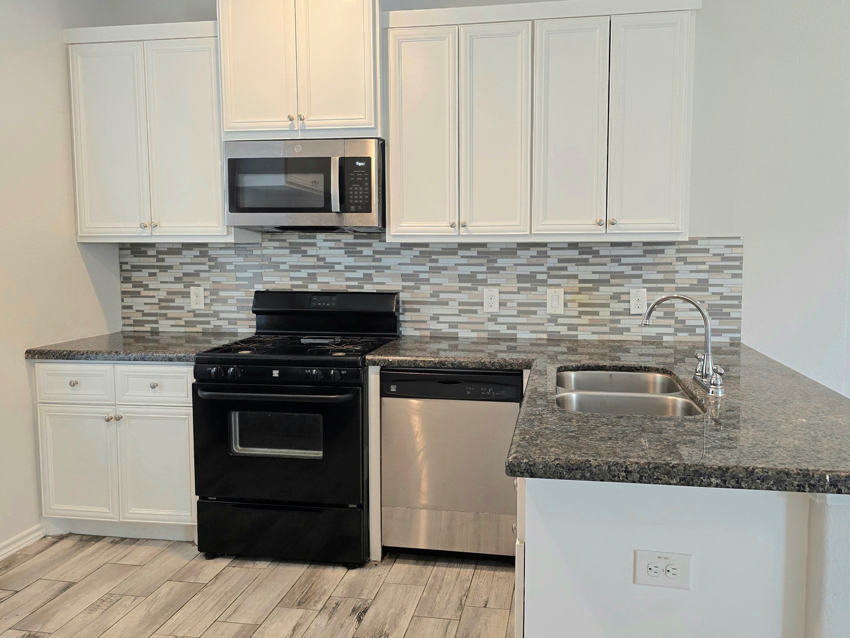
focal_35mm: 26
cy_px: 295
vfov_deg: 53.0
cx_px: 469
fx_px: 638
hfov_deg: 67.1
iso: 500
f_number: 1.7
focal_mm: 6.3
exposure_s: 1/120
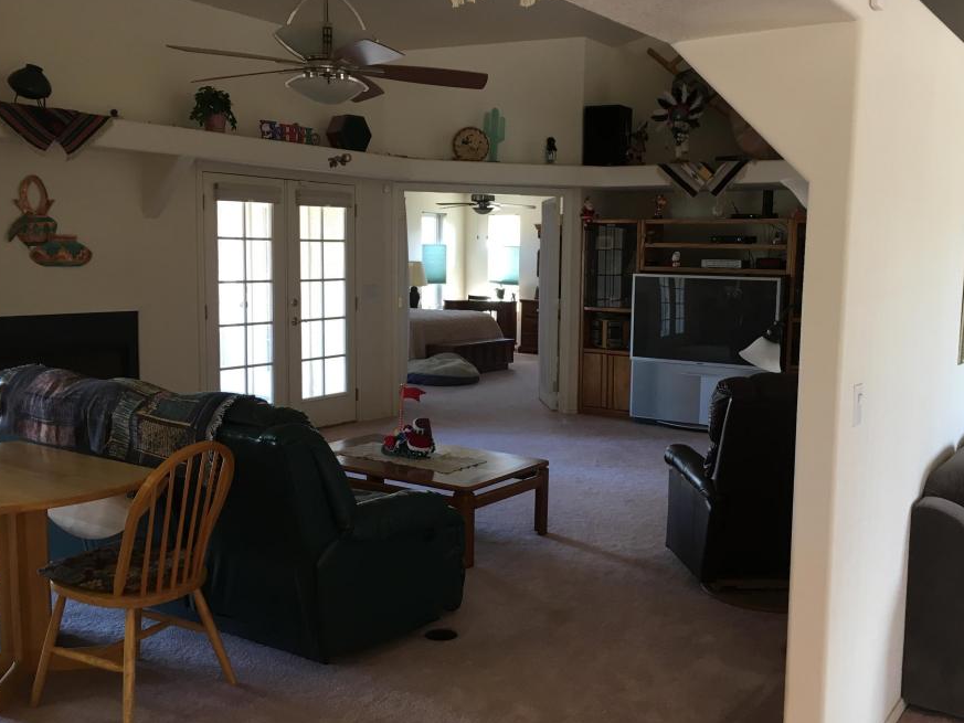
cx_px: 531
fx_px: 947
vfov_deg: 41.8
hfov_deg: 53.9
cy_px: 357
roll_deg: -0.6
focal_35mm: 34
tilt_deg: -6.8
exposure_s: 1/30
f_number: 2.2
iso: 64
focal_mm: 4.15
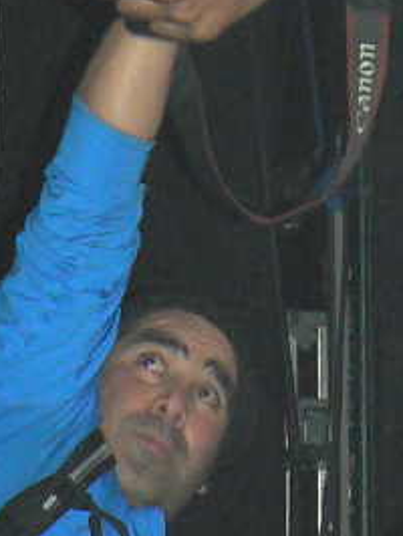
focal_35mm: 184
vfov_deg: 10.3
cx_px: 328
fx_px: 2852
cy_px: -324
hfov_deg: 8.1
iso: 400
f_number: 2.8
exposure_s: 1/60
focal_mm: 8.4
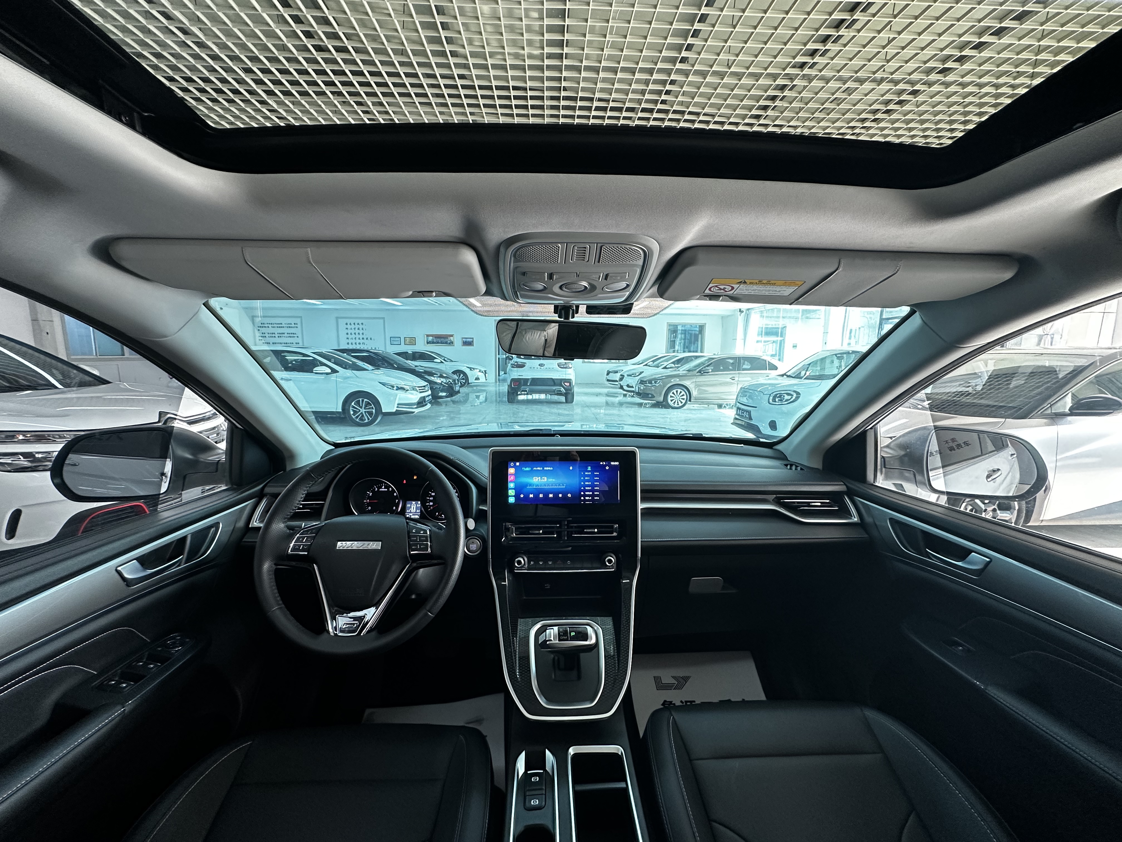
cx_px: 561
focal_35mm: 14
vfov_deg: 85.7
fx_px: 454
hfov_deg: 102.1
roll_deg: -0.5
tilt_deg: -8.3
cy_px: 421
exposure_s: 1/61
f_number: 2.2
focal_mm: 2.22
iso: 200
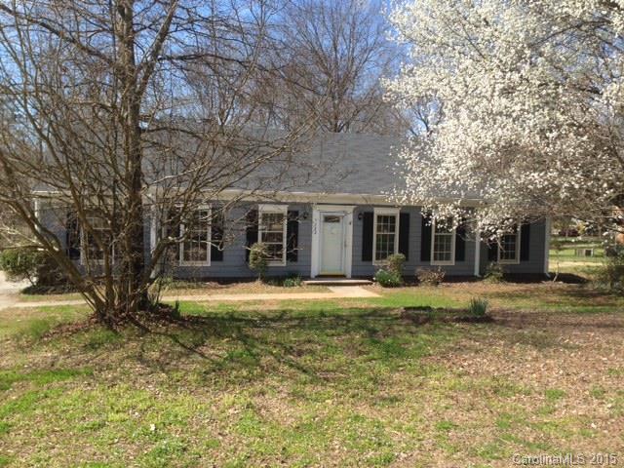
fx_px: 595
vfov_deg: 42.9
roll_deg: -1.1
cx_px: 312
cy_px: 234
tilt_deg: -1.2
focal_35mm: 33
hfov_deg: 55.4
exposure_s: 1/834
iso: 50
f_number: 2.4
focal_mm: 4.12
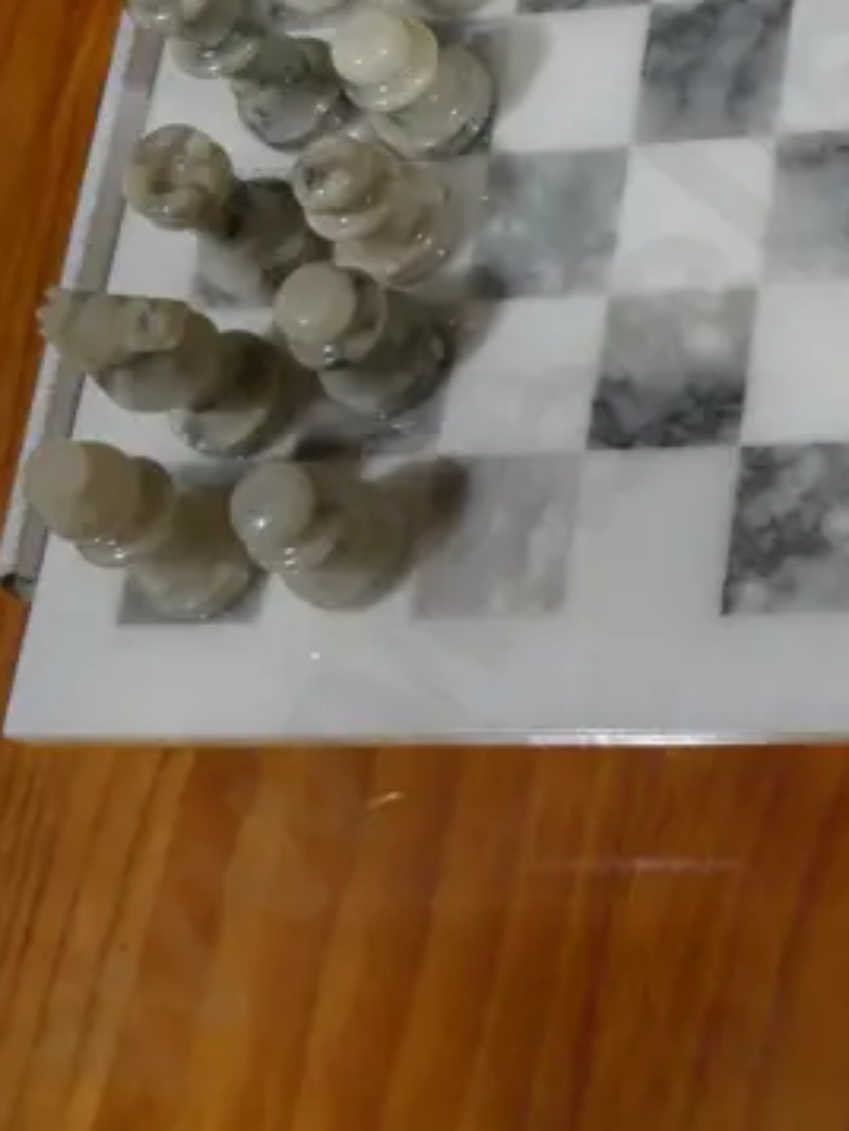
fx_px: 2811
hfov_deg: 16.4
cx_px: 1058
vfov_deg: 21.3
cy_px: -200
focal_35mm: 86
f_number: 3.6
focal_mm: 15
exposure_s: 1/125
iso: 200
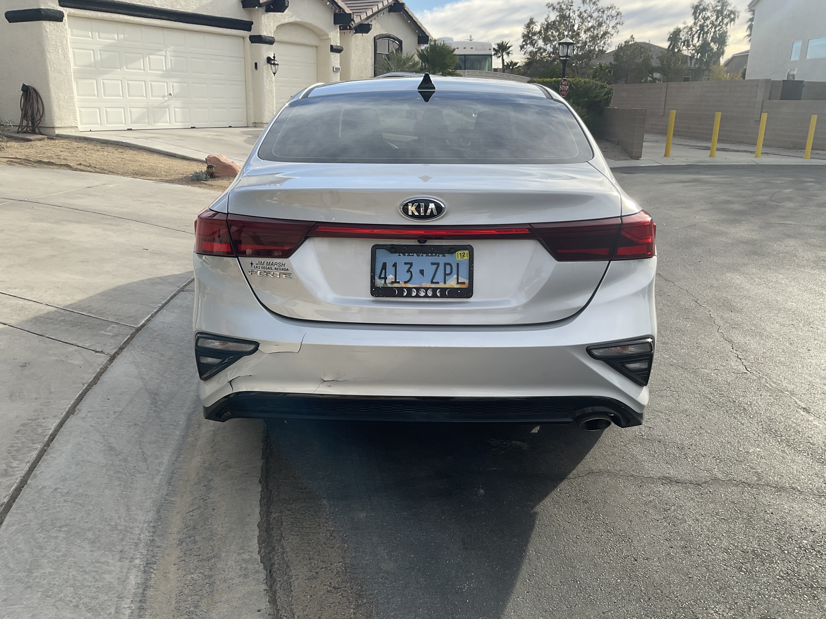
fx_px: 692
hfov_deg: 61.7
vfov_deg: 48.2
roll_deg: -1.5
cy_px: 310
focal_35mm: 29
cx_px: 413
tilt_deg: -16.5
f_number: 1.8
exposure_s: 1/816
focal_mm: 3
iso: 16
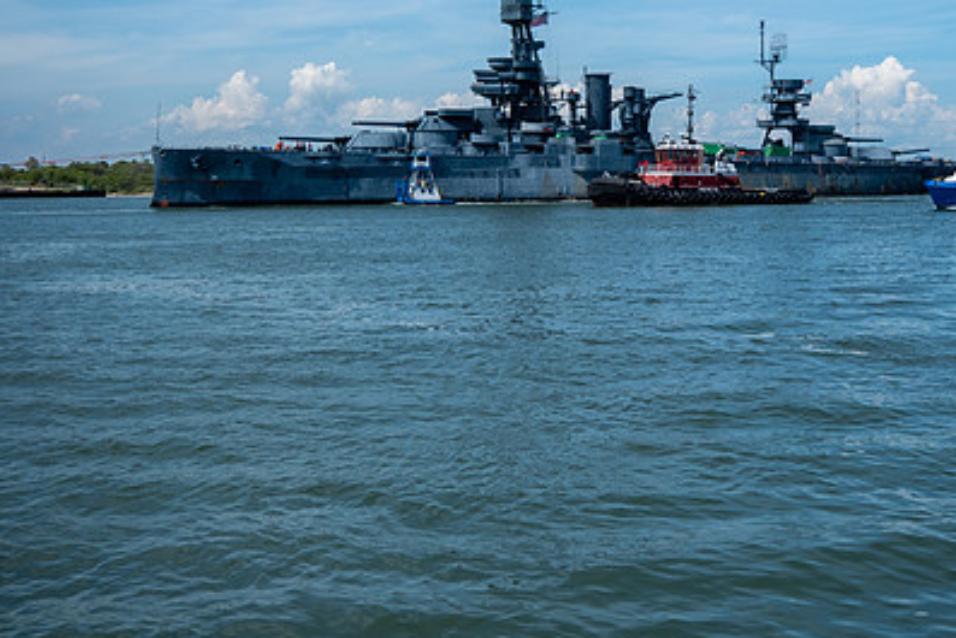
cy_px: 191
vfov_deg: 23.6
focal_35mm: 57
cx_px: 580
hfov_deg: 34.9
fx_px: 1514
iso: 160
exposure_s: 1/2200
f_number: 4
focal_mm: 26
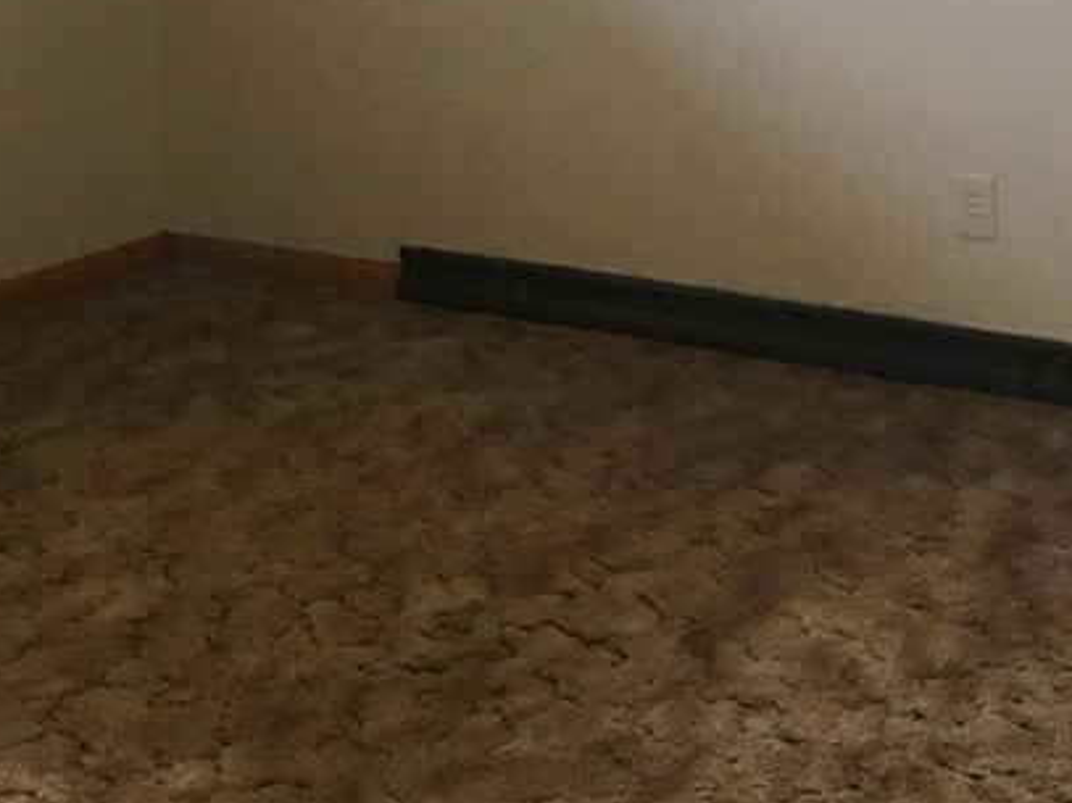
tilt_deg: -1.9
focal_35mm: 73
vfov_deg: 18.9
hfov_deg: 26.7
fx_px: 2260
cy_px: -205
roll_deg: +2.7
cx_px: 506
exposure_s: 1/30
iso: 80
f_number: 2.2
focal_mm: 4.15
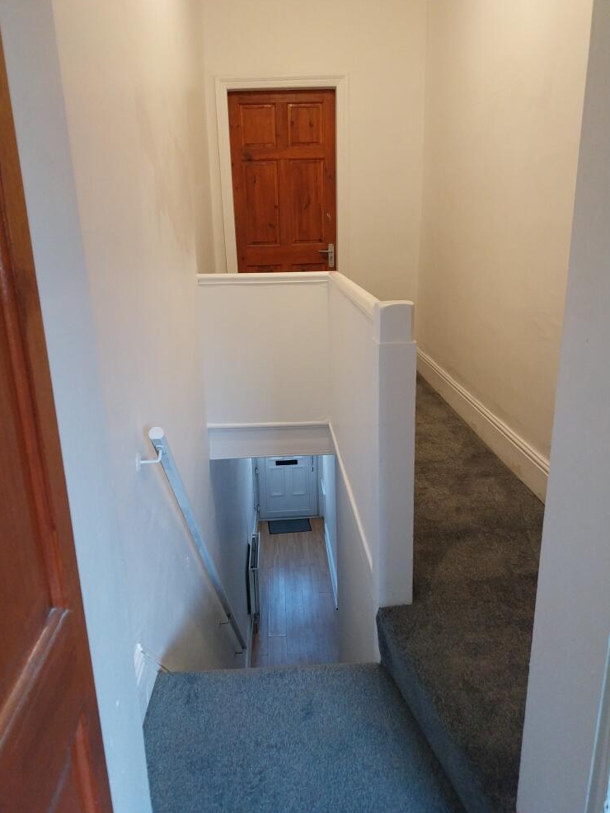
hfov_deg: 51.4
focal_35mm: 27
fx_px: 634
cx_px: 300
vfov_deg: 65.3
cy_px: 401
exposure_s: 1/50
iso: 256
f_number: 1.8
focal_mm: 4
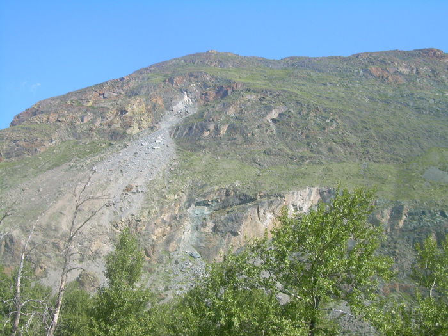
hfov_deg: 42.9
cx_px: 224
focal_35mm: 44
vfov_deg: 32.9
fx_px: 569
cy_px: 168
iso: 50
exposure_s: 1/210
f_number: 4.8
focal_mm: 7.2
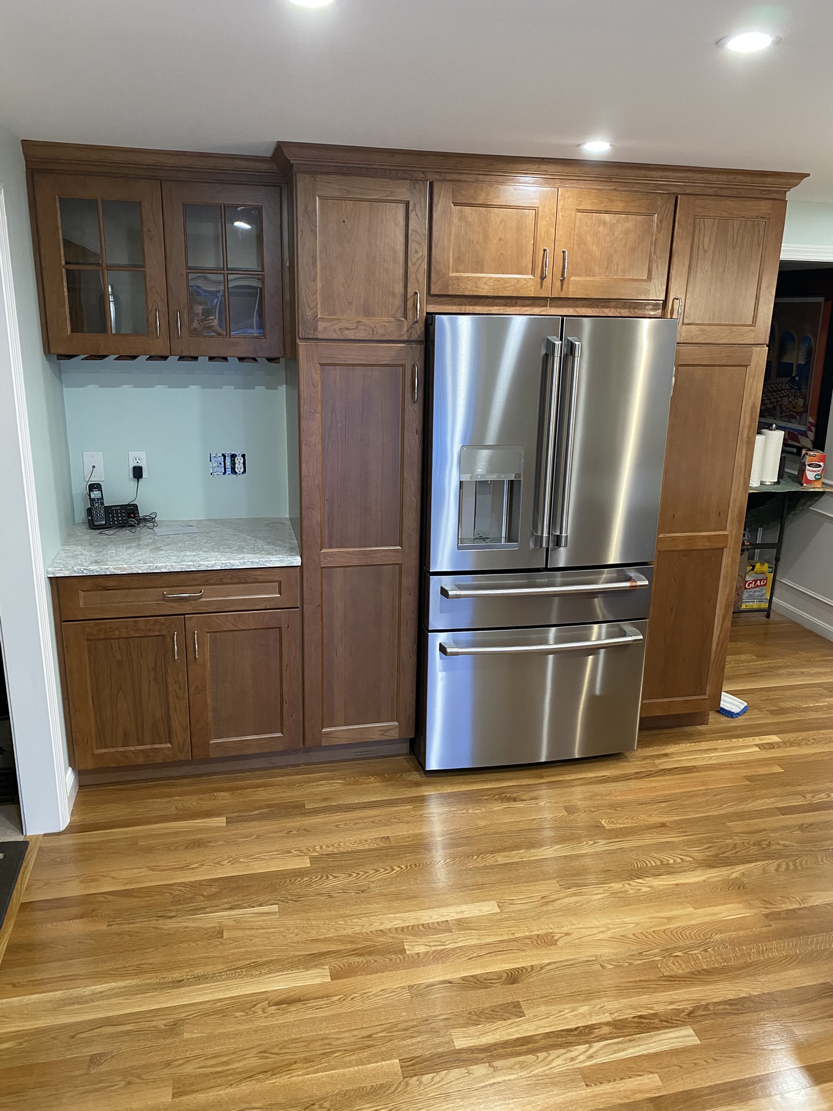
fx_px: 834
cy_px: 556
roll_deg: -2.1
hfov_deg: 53.1
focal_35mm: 26
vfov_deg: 67.3
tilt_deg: -15.5
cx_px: 416
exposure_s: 1/60
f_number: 1.8
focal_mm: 4.25
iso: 250
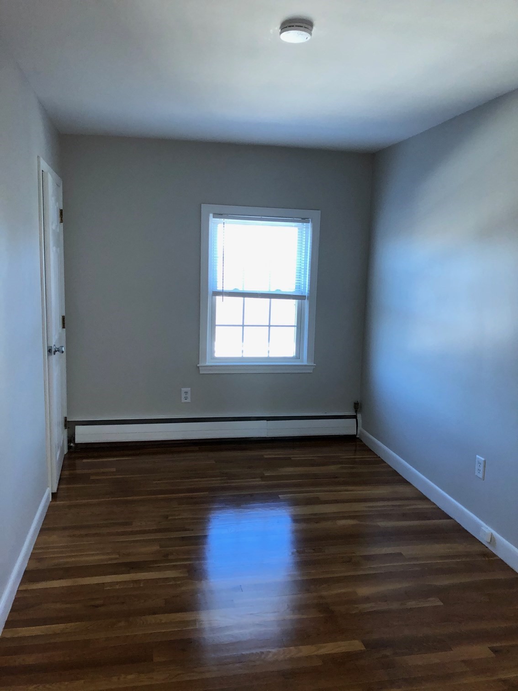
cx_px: 259
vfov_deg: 63.4
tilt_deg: -9.1
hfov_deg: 49.7
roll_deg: -3.2
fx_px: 559
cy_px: 346
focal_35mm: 28
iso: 64
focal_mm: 3.99
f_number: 1.8
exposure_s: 1/120
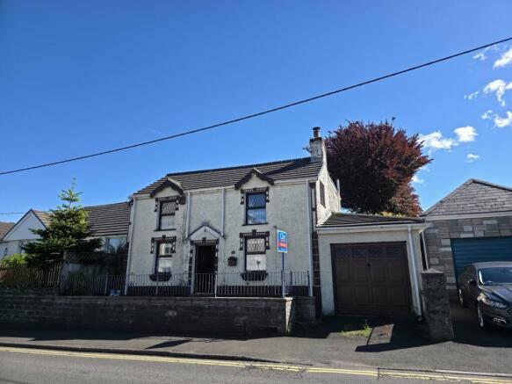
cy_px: 192
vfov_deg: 58.9
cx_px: 256
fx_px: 340
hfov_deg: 73.9
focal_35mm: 23
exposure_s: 1/502
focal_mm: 6.3
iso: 12
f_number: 1.7
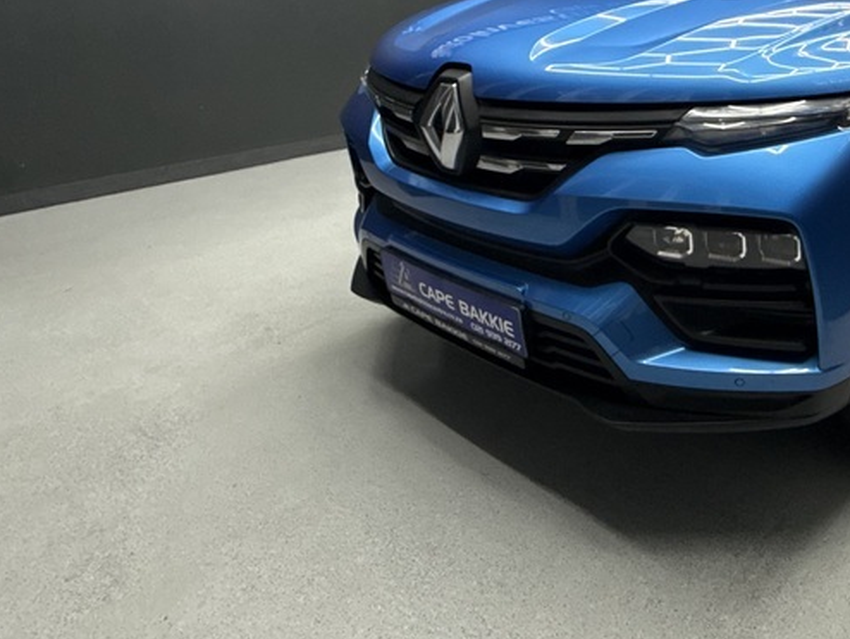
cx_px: 666
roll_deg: +0.2
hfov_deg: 57.6
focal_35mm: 29
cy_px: 131
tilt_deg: -11.9
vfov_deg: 45.9
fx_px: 712
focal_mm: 2.22
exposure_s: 1/100
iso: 160
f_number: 2.2
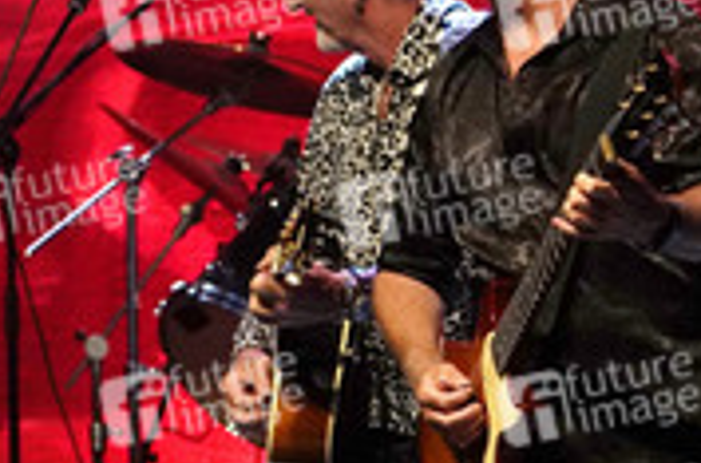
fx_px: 9924
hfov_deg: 4.0
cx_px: 97
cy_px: 301
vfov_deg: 2.7
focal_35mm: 511
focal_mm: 200
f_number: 6.3
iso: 3200
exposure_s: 1/160
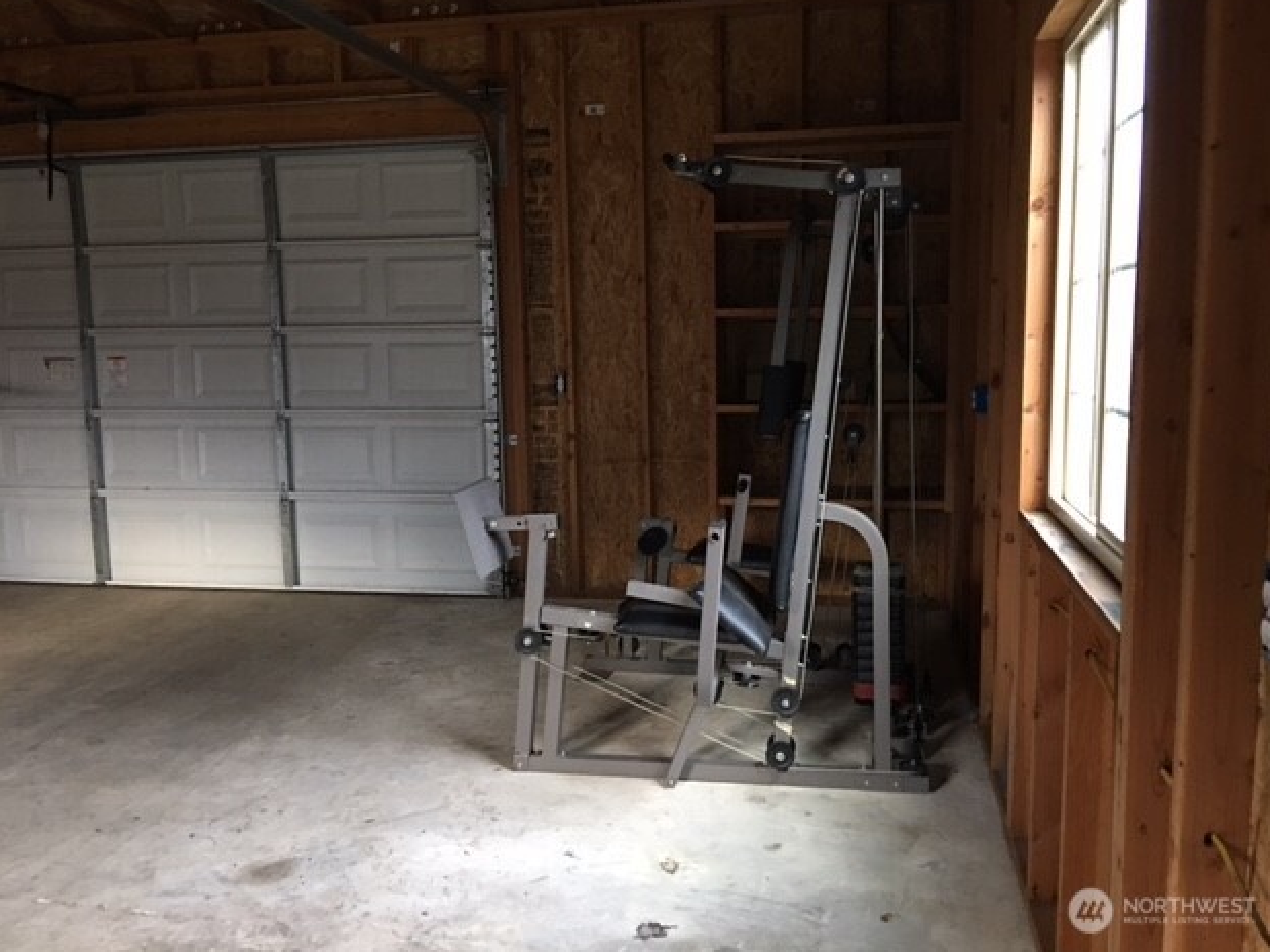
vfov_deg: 46.8
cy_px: 464
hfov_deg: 60.0
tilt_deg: -5.2
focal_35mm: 30
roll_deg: +0.4
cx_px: 654
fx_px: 1100
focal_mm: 4.15
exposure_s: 1/10
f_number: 2.2
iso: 100
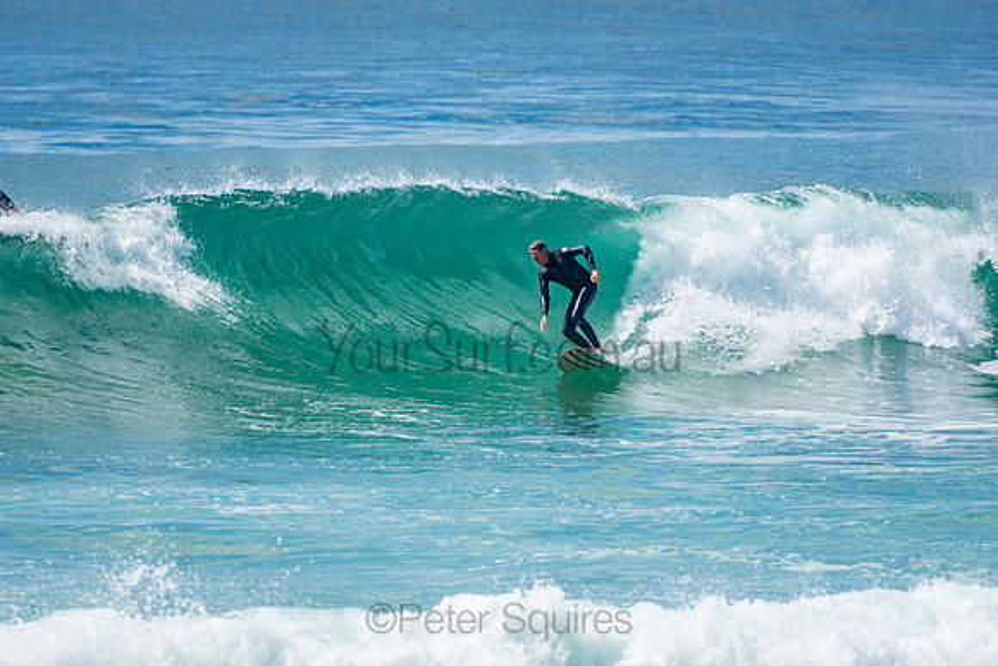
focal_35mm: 600
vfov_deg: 2.3
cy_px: 333
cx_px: 499
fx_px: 16636
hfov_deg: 3.4
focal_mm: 400
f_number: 5.6
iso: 250
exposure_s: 1/1250
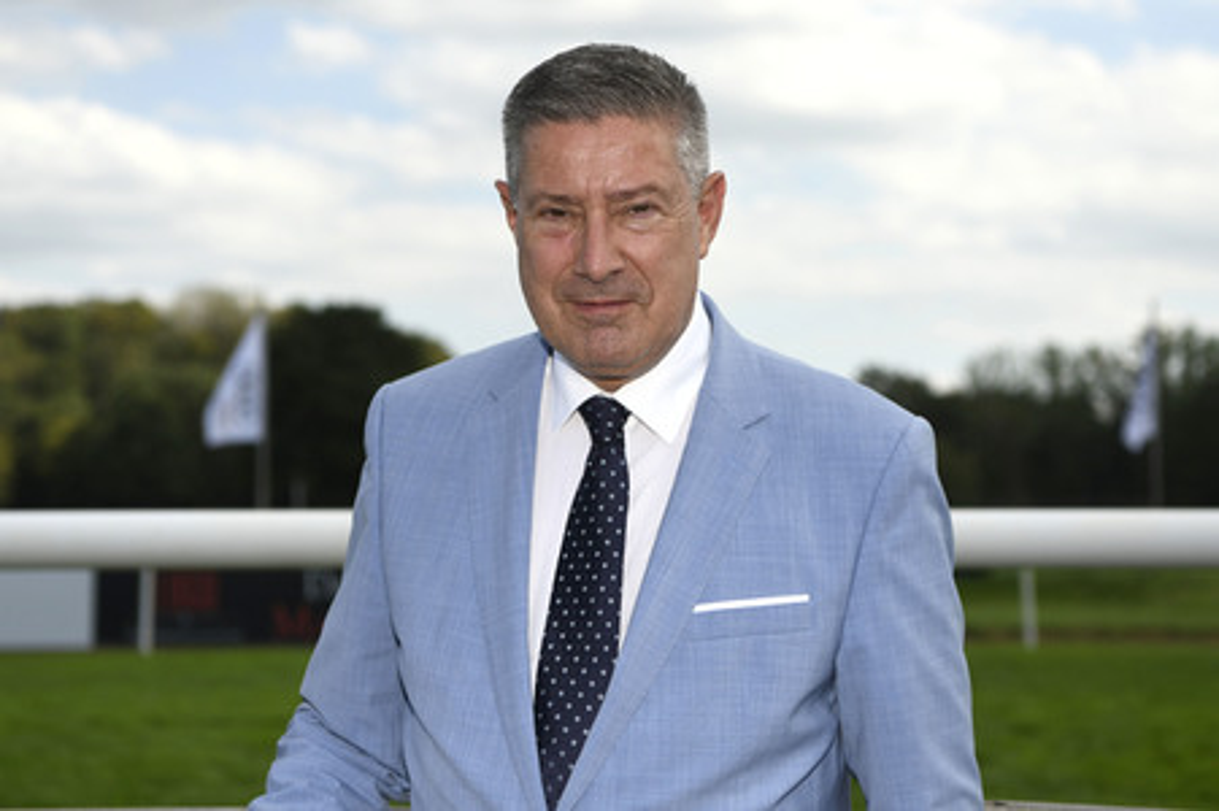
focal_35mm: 60
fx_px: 2030
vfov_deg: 22.6
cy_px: 406
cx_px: 610
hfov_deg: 33.4
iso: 640
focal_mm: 60
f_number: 4
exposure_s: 1/8000
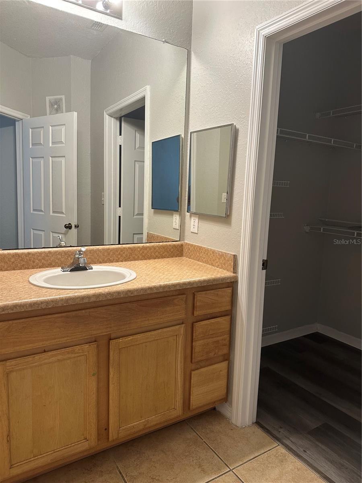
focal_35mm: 24
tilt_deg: -7.8
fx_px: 335
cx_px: 181
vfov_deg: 71.6
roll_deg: -1.9
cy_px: 242
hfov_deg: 56.8
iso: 160
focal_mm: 6.86
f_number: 1.78
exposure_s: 1/60
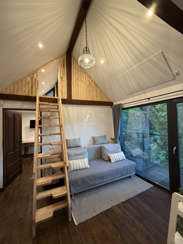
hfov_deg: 85.7
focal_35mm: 14
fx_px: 99
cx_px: 92
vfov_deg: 102.1
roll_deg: +0.6
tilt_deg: +1.0
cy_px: 122
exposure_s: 1/50
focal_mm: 2.22
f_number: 2.2
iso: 200
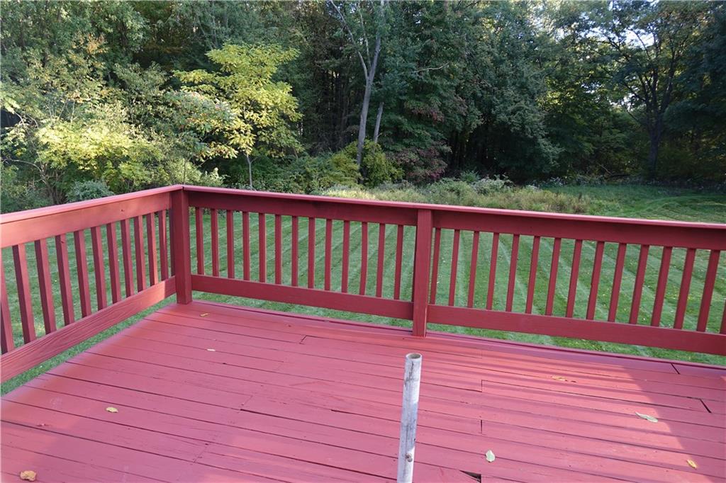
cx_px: 363
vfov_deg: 53.1
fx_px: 484
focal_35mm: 24
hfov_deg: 73.8
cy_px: 242
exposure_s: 1/100
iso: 100
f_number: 2.8
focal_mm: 8.8
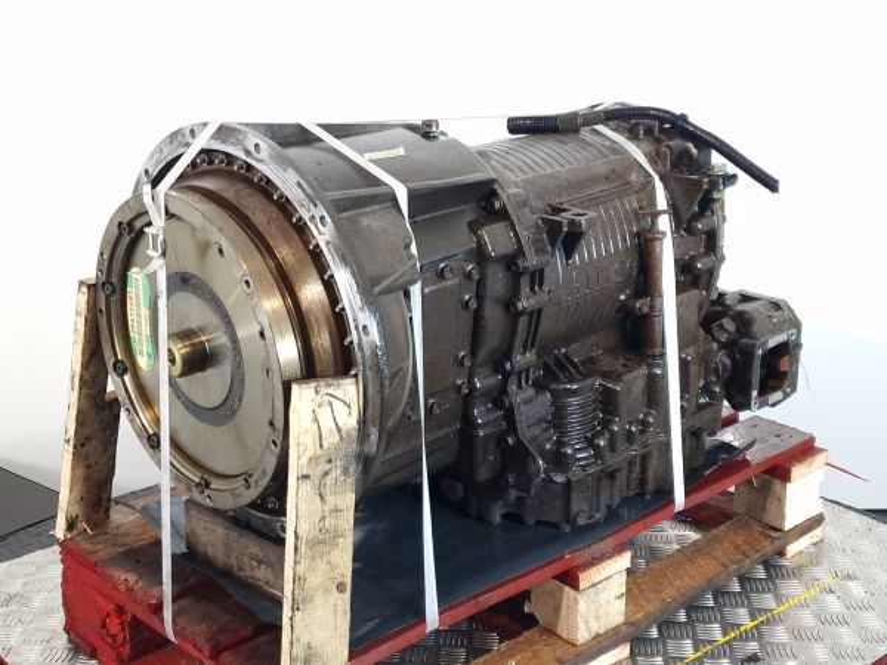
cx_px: 444
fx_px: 589
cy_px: 332
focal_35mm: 23
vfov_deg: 58.9
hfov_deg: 73.9
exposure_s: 1/50
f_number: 1.8
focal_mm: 6.4
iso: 100
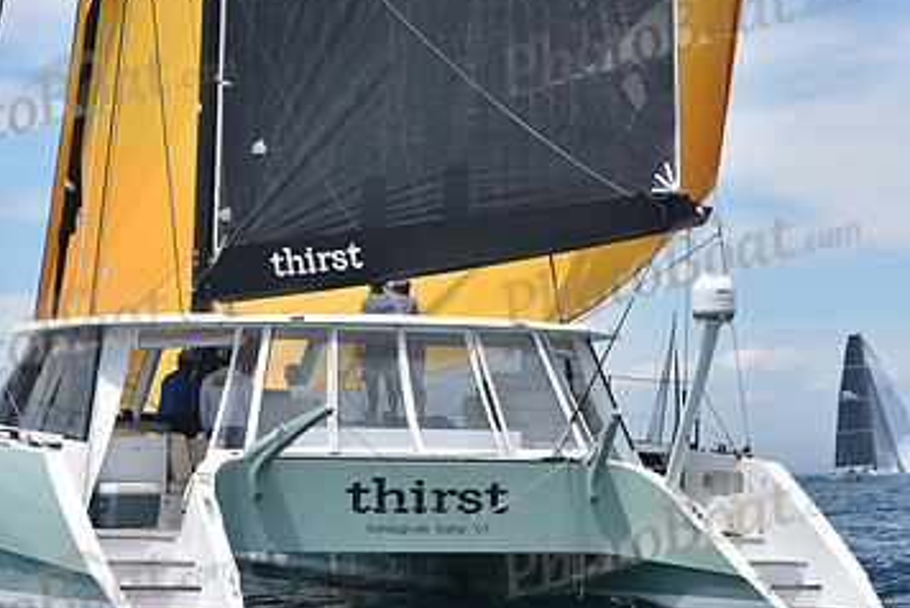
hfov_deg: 17.9
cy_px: 436
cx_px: 371
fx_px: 2884
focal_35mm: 114
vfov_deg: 12.0
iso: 250
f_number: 8
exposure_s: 1/800
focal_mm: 70
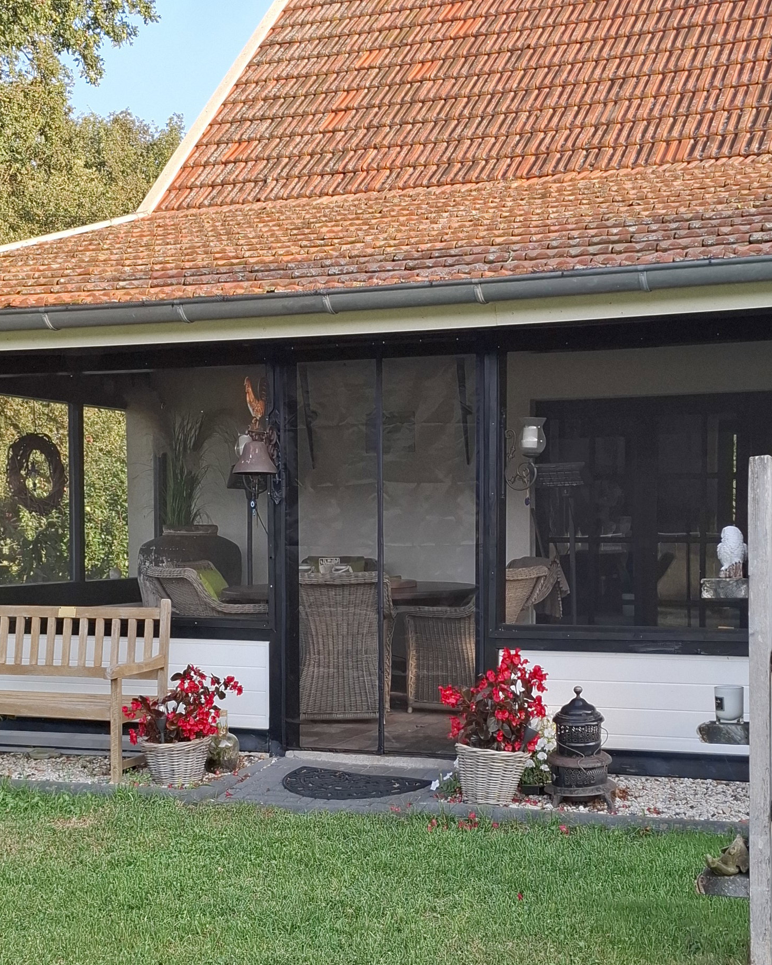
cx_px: 407
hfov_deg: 30.3
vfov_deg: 37.1
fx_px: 1428
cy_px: 617
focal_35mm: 50
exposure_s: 1/426
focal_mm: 5.54
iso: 50
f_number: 1.8
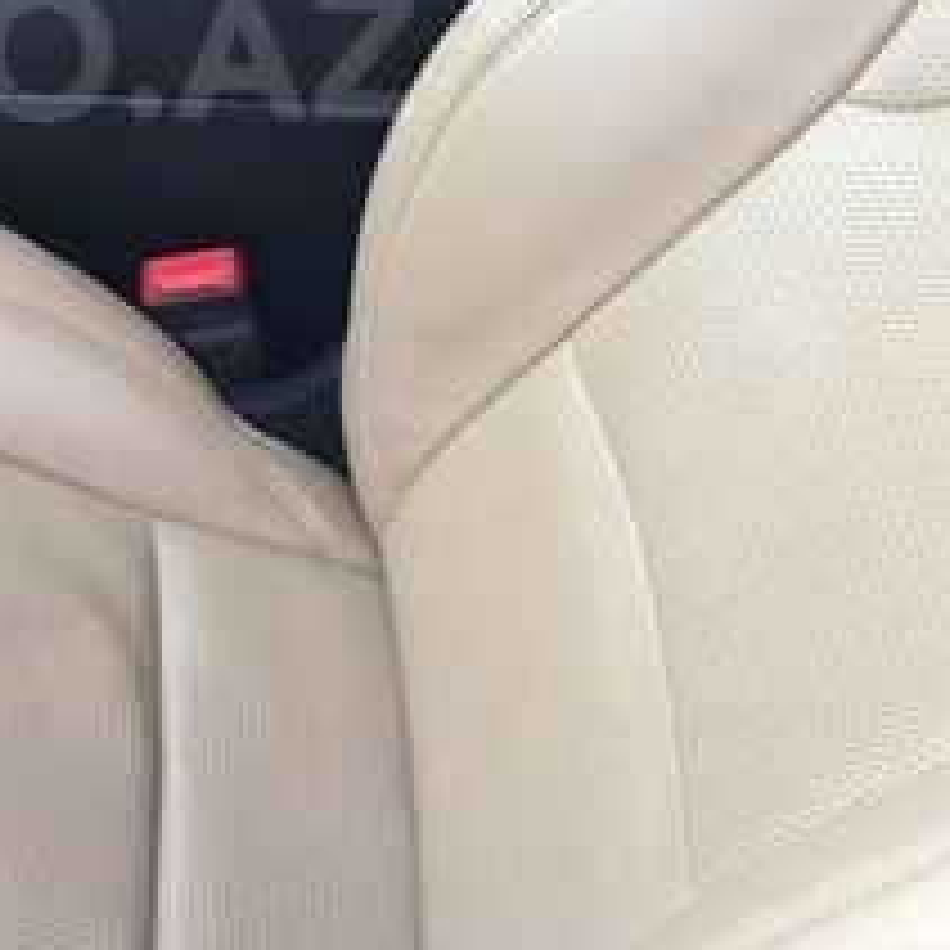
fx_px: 2484
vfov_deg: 21.1
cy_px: 52
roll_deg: -5.9
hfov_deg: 20.8
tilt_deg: -37.2
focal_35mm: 80
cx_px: -45
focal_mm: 4.15
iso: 64
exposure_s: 1/100
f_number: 2.2
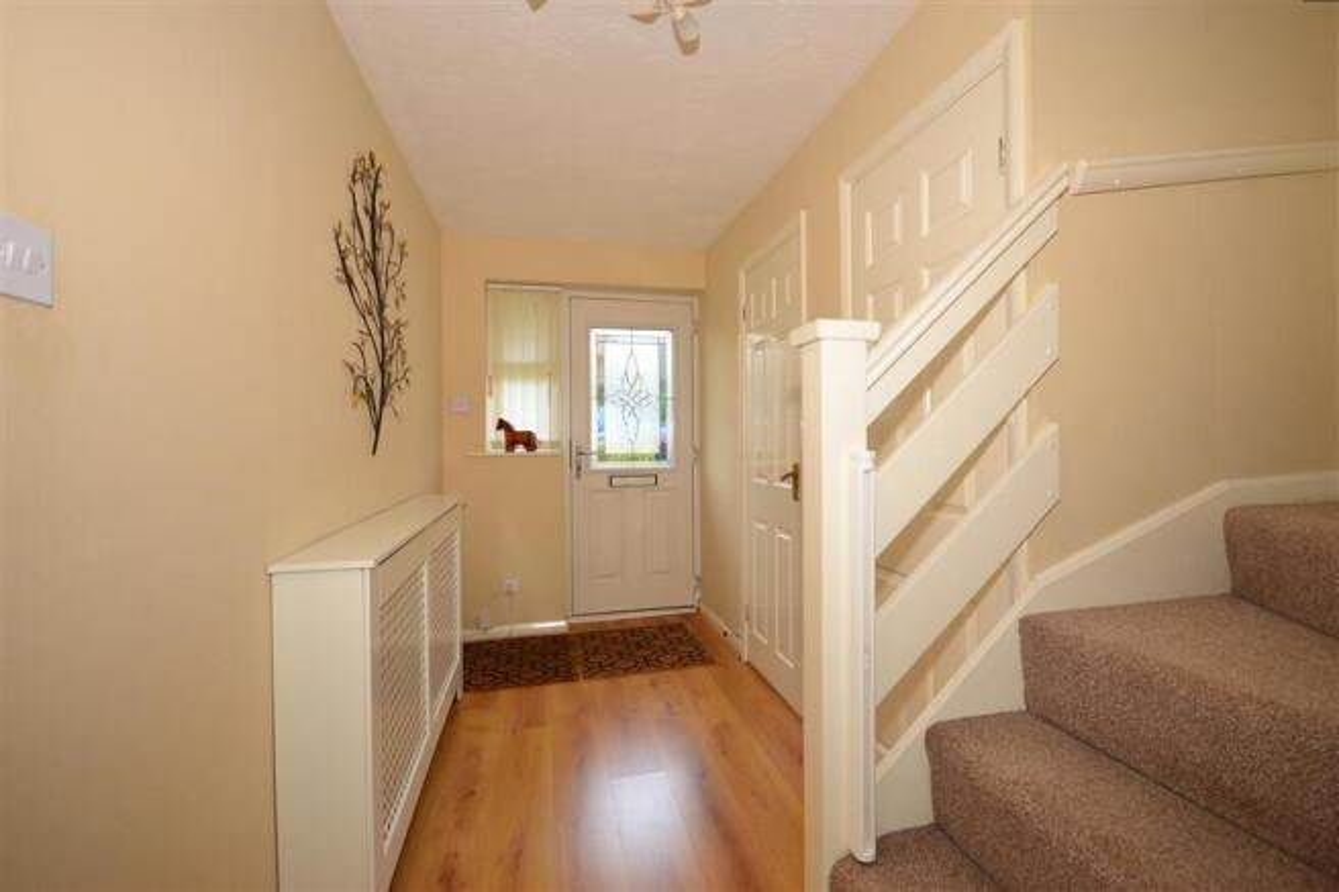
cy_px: 446
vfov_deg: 77.3
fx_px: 558
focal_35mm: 15
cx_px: 670
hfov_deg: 100.4
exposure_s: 1/4
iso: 400
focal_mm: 10
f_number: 5.6
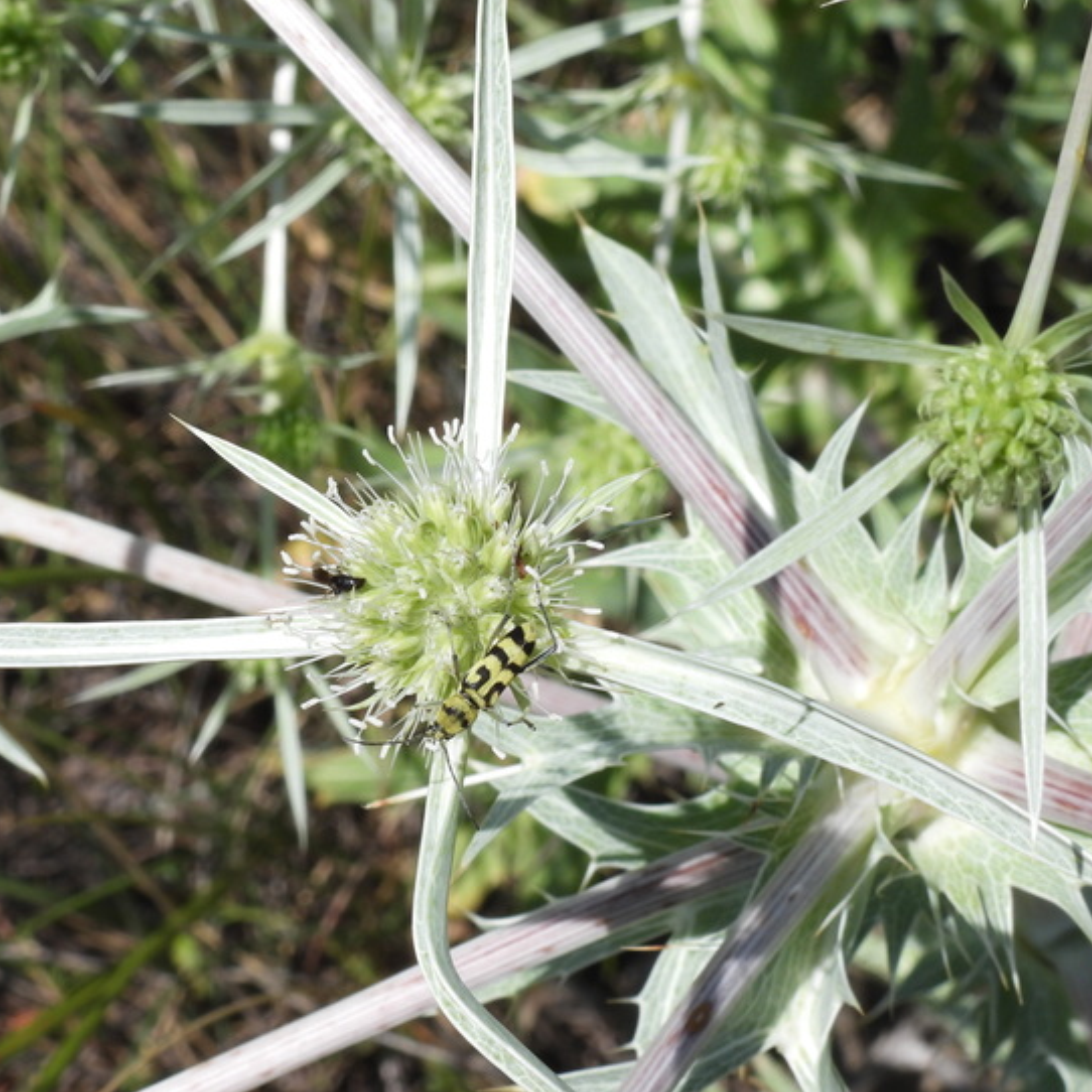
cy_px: 629
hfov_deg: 10.9
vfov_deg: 10.9
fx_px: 5710
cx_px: 489
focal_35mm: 160
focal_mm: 20.5
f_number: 7.1
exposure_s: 1/400
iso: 100
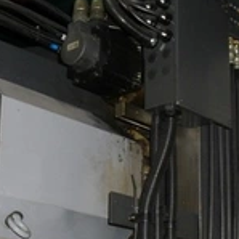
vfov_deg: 20.7
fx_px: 648
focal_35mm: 83
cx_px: 125
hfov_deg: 20.9
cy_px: 189
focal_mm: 6.3
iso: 200
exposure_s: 1/45
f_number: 3.2
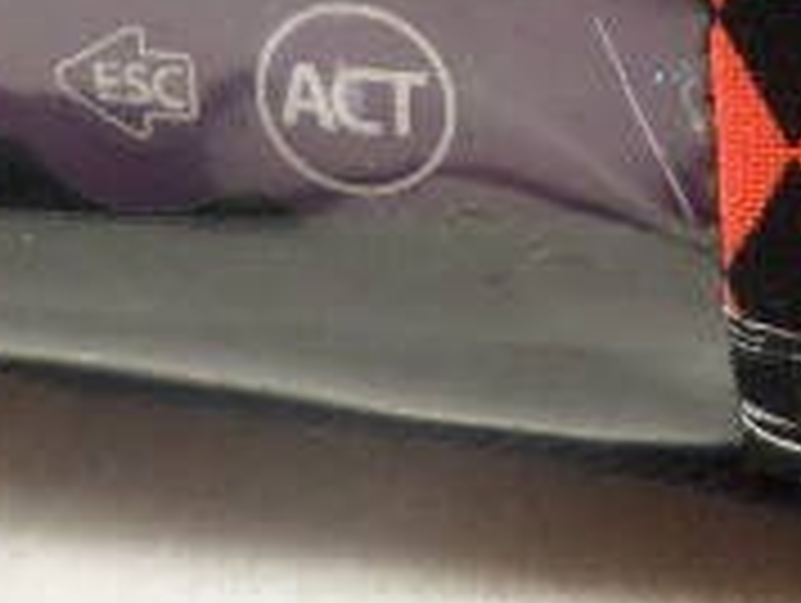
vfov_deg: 19.3
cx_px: 225
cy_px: -234
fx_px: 1599
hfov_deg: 27.8
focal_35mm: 69
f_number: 3.1
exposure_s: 1/30
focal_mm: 4.3
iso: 200
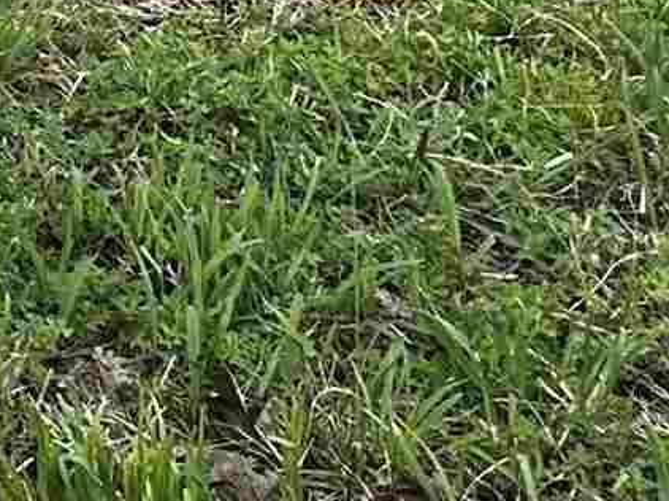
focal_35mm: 102
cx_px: -801
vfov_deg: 12.5
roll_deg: -0.4
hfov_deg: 14.6
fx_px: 1970
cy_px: -552
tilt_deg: -8.8
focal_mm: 2.22
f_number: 2.2
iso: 64
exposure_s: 1/99
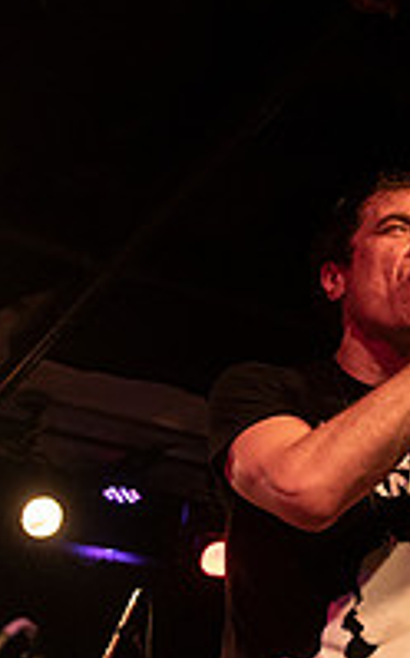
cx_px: 262
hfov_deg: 16.9
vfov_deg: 26.4
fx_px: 1380
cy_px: 523
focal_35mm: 77
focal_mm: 24
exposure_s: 1/200
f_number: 3.2
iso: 2000
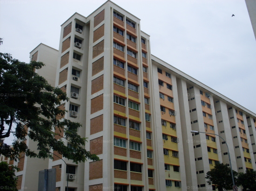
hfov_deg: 49.0
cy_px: 96
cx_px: 128
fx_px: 281
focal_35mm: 38
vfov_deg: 37.7
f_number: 8.4
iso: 80
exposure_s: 1/60
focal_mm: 6.3
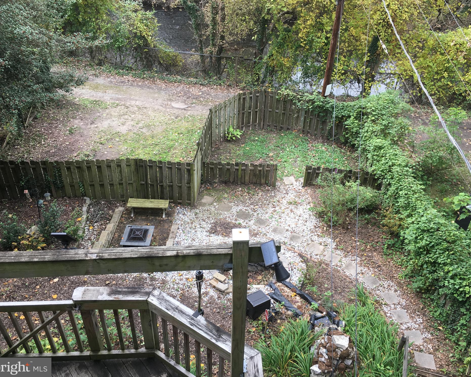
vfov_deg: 47.1
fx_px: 432
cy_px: 185
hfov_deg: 57.2
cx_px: 246
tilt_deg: -36.6
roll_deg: -2.7
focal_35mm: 31
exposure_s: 1/131
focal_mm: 4.15
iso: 25
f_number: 2.2
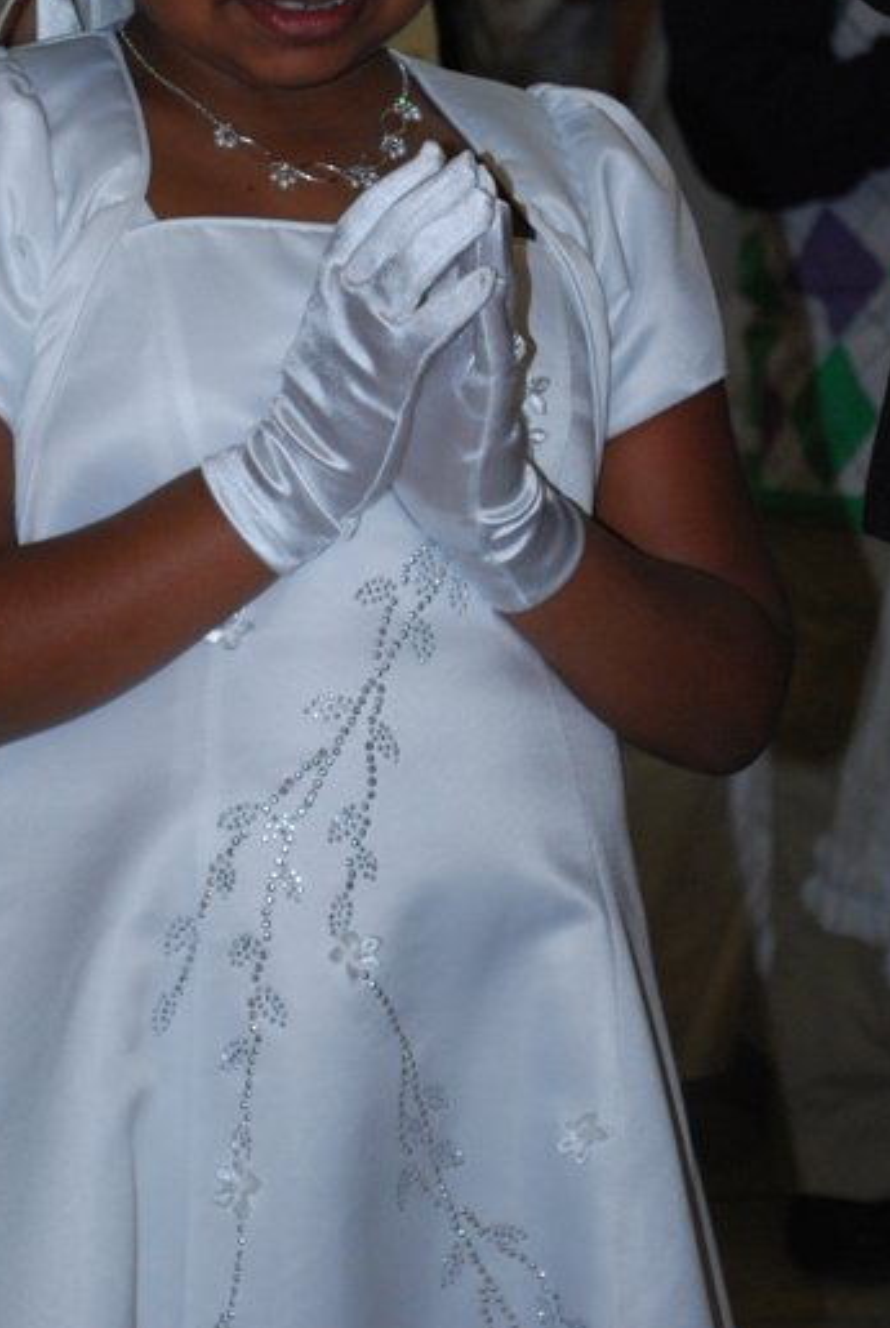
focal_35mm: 120
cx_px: 364
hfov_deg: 11.5
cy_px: 391
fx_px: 4425
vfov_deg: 17.0
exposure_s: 1/60
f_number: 5.6
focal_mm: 55
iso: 800
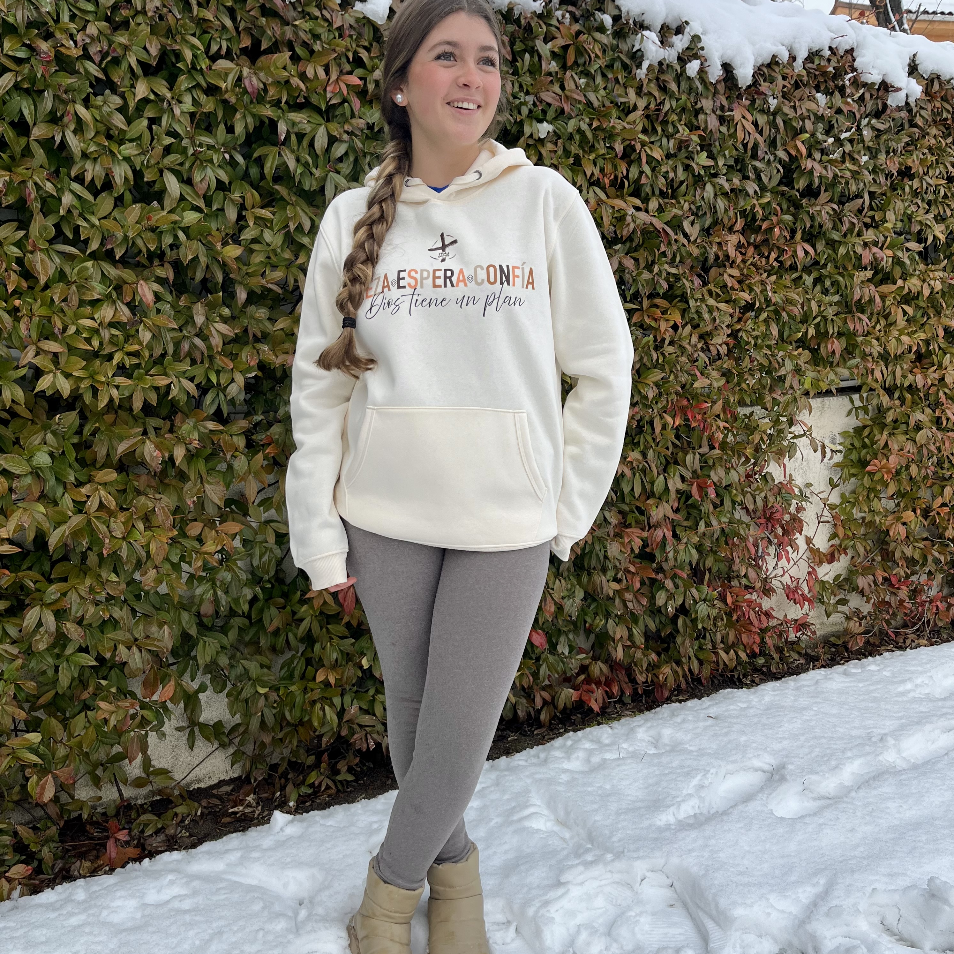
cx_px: 473
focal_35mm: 31
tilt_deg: -8.9
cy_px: 529
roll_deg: +0.0
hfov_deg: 52.5
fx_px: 967
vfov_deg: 52.4
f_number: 1.6
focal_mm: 5.1
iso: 50
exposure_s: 1/2024
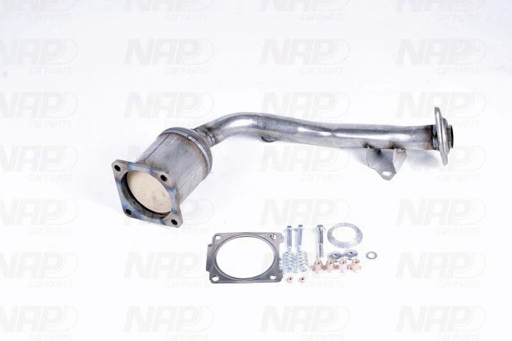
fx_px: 1173
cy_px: 170
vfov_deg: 16.5
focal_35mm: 82
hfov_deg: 24.6
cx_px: 256
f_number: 13
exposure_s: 1/60
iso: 200
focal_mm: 55
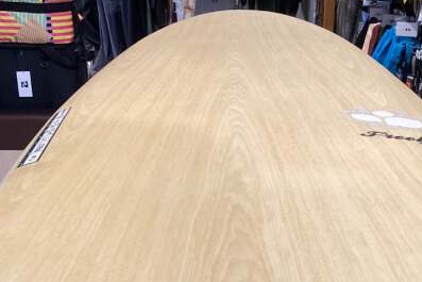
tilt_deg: -22.1
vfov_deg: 20.5
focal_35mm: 65
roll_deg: +0.2
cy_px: 259
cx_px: 247
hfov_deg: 30.9
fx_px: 762
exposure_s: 1/60
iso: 64
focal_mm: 3.3
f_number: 2.4
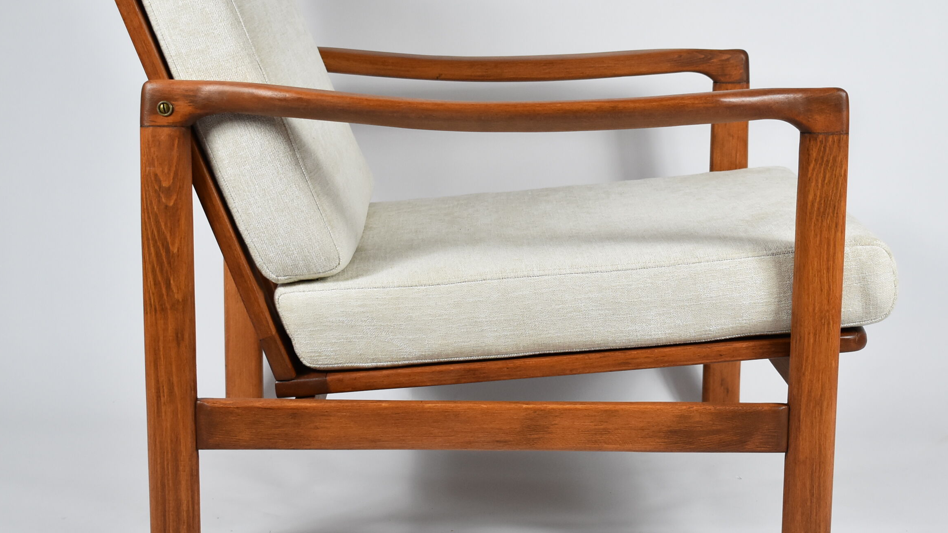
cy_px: 225
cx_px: 483
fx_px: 1735
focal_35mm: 69
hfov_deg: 30.6
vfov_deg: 17.5
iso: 800
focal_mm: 34
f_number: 5
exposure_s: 1/125
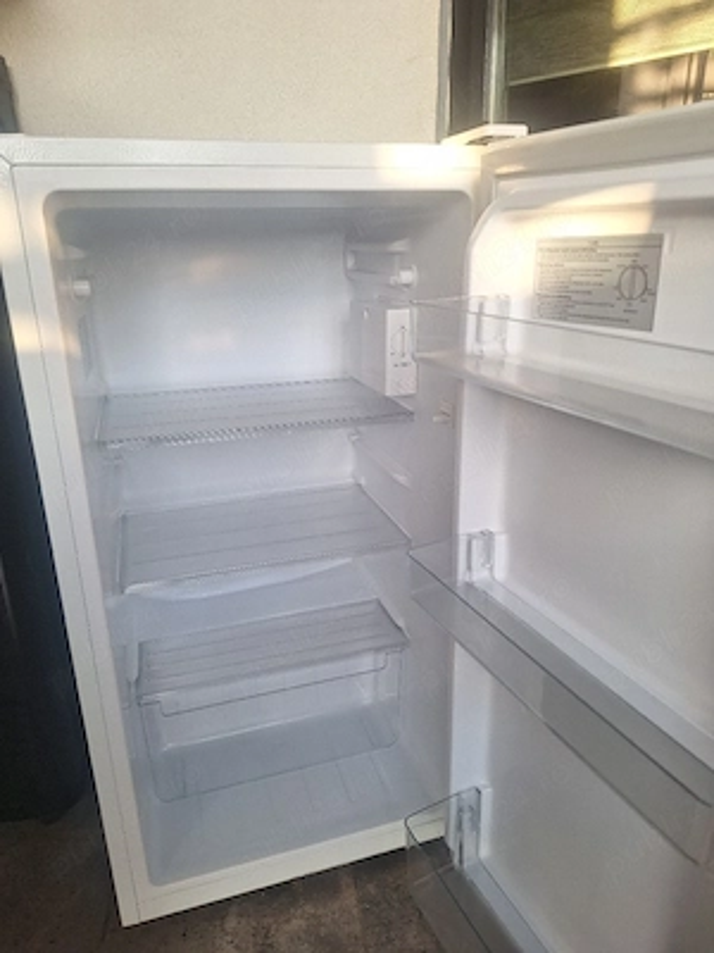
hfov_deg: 58.9
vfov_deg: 73.9
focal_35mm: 23
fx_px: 633
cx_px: 357
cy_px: 476
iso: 50
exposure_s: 1/100
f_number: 1.8
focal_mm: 5.54
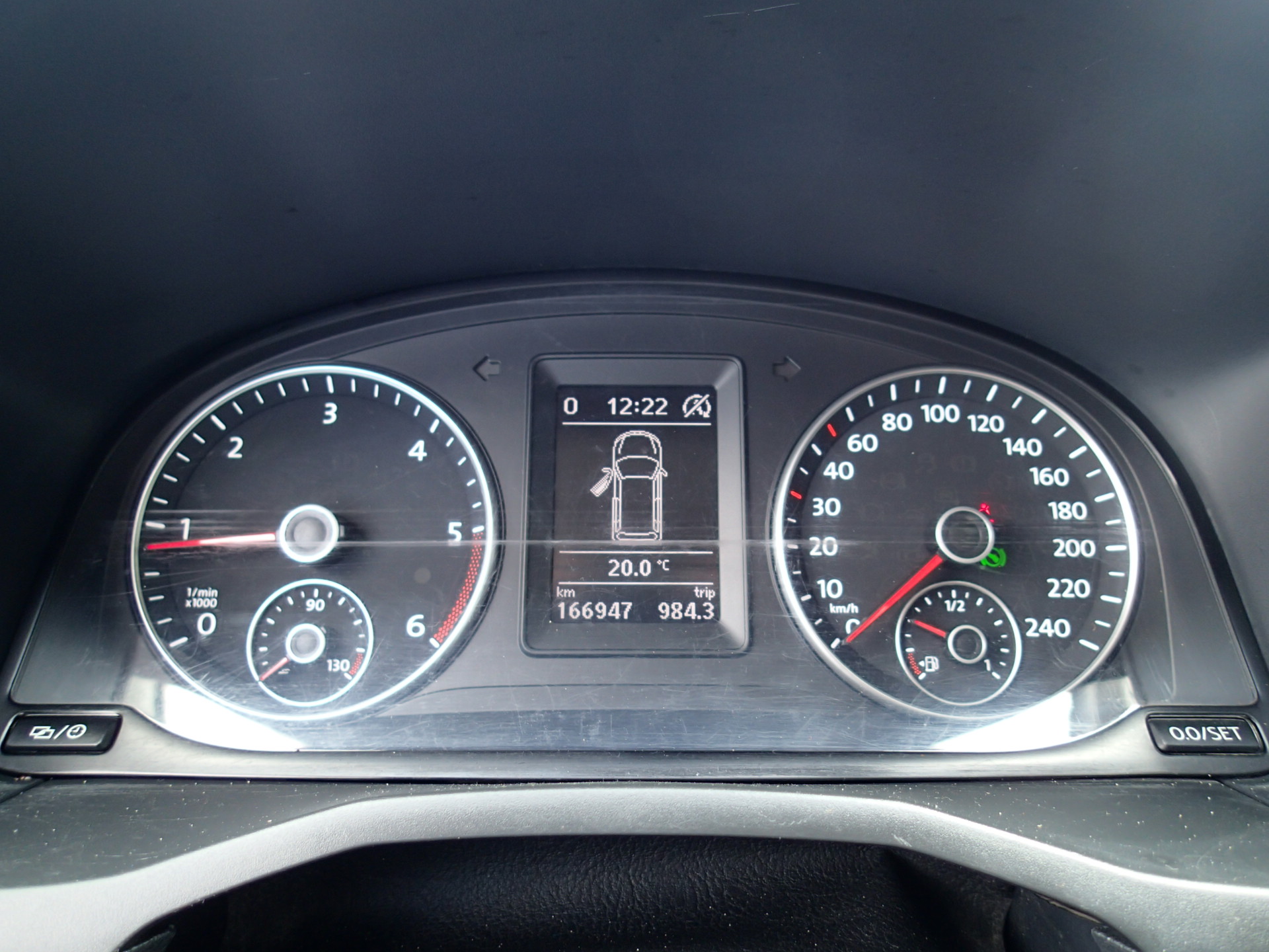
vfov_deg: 54.9
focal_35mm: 25
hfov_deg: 69.4
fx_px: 916
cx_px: 634
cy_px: 476
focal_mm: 4.5
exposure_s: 1/60
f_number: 2
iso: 125
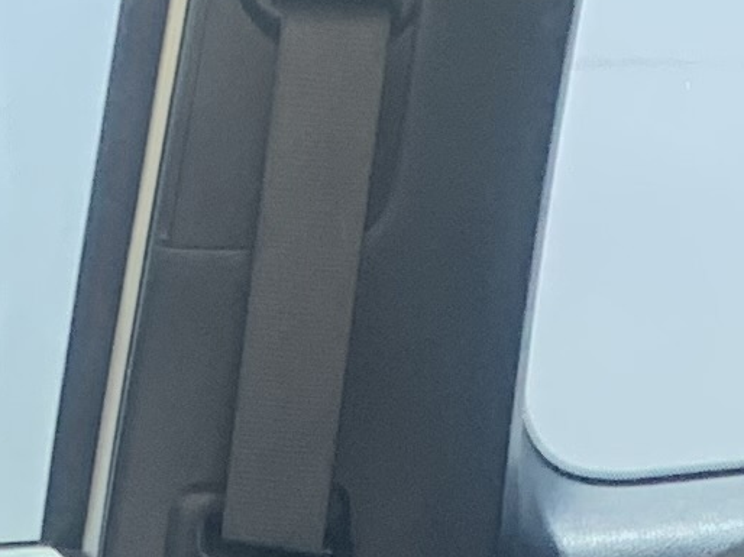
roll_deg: +2.2
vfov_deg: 6.1
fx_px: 4383
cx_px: -61
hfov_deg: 9.6
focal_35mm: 204
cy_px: 2167
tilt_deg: -23.4
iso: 64
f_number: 1.8
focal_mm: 4.25
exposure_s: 1/121
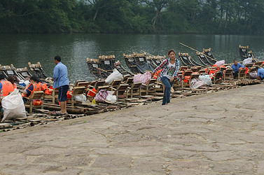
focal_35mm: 78
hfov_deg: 26.0
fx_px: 571
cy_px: 58
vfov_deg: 17.4
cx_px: 161
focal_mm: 28
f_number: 6.3
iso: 250
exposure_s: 1/50
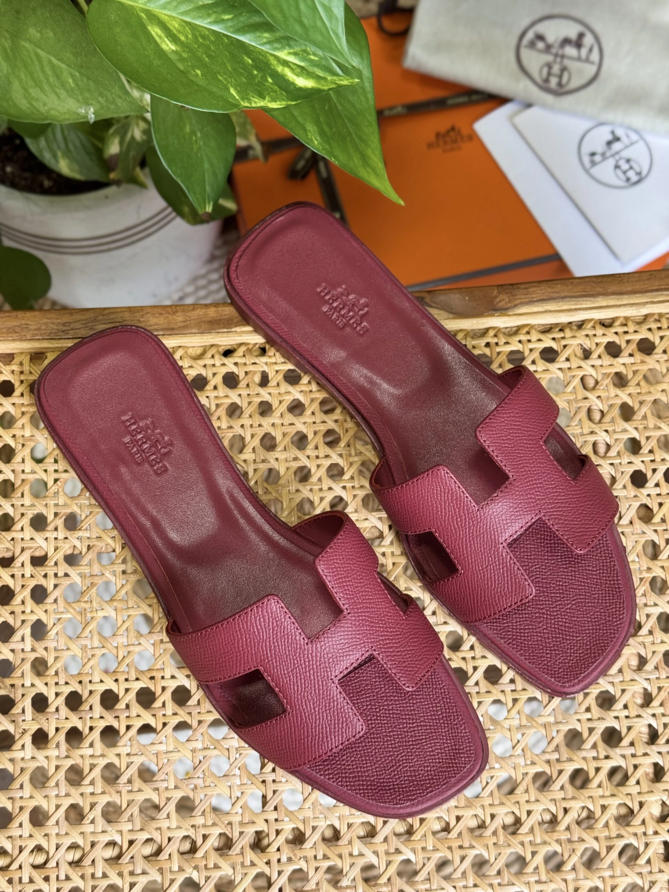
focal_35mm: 48
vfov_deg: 39.7
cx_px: 334
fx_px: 1237
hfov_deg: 30.3
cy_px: 446
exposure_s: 1/89
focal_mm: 6.76
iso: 100
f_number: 1.78
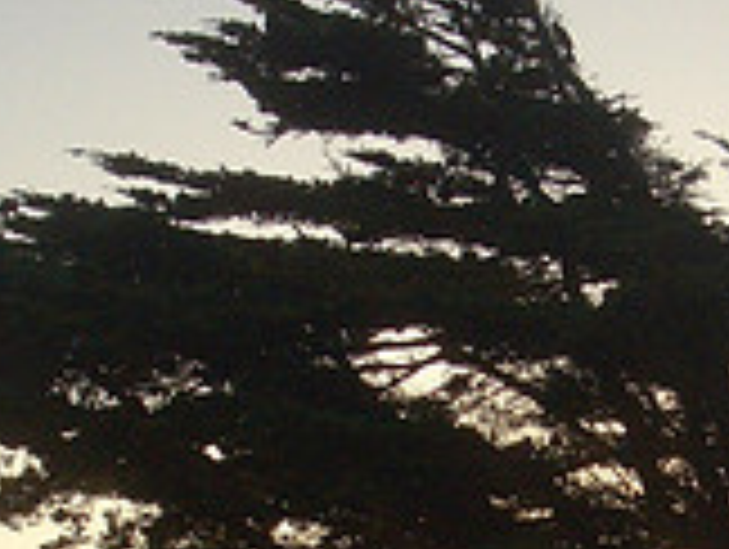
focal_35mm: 175
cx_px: 477
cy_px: 650
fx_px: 3691
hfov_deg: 11.3
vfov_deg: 8.4
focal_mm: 8.2
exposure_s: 1/320
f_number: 5
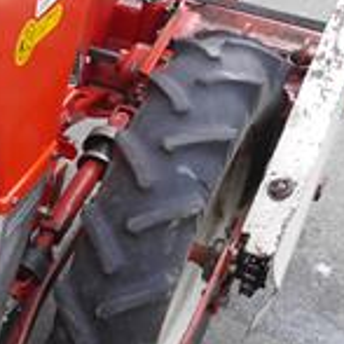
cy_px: 49
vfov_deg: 16.0
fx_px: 1214
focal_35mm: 108
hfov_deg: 13.5
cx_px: -376
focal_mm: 14
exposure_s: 1/160
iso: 160
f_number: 4.5
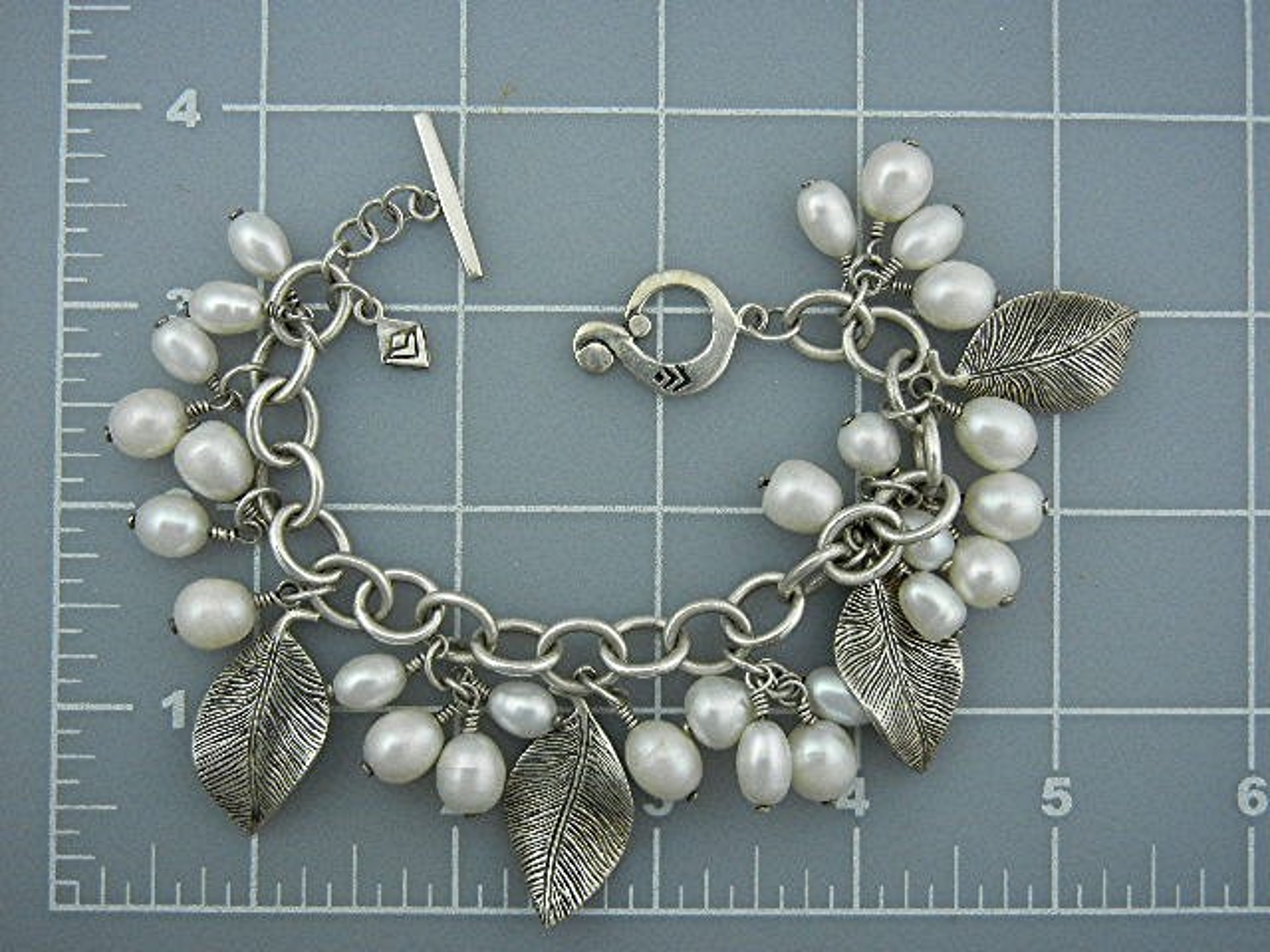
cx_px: 635
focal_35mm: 45
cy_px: 476
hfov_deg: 42.1
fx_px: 1651
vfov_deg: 32.2
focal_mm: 8.1
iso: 400
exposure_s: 1/19.4
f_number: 3.8
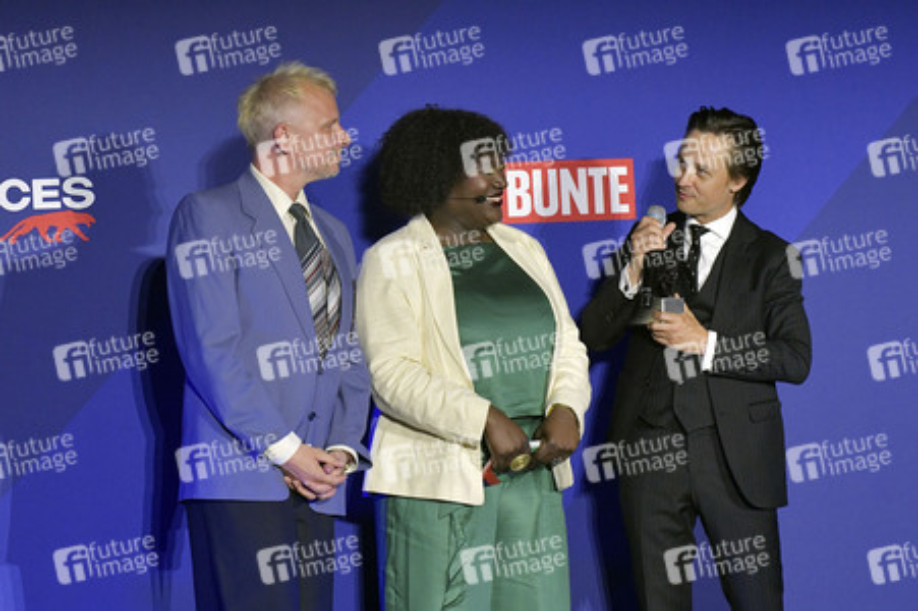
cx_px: 459
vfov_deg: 9.8
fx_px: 3567
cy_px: 306
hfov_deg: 14.7
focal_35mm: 140
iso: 4000
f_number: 6.3
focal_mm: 140
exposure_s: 1/200
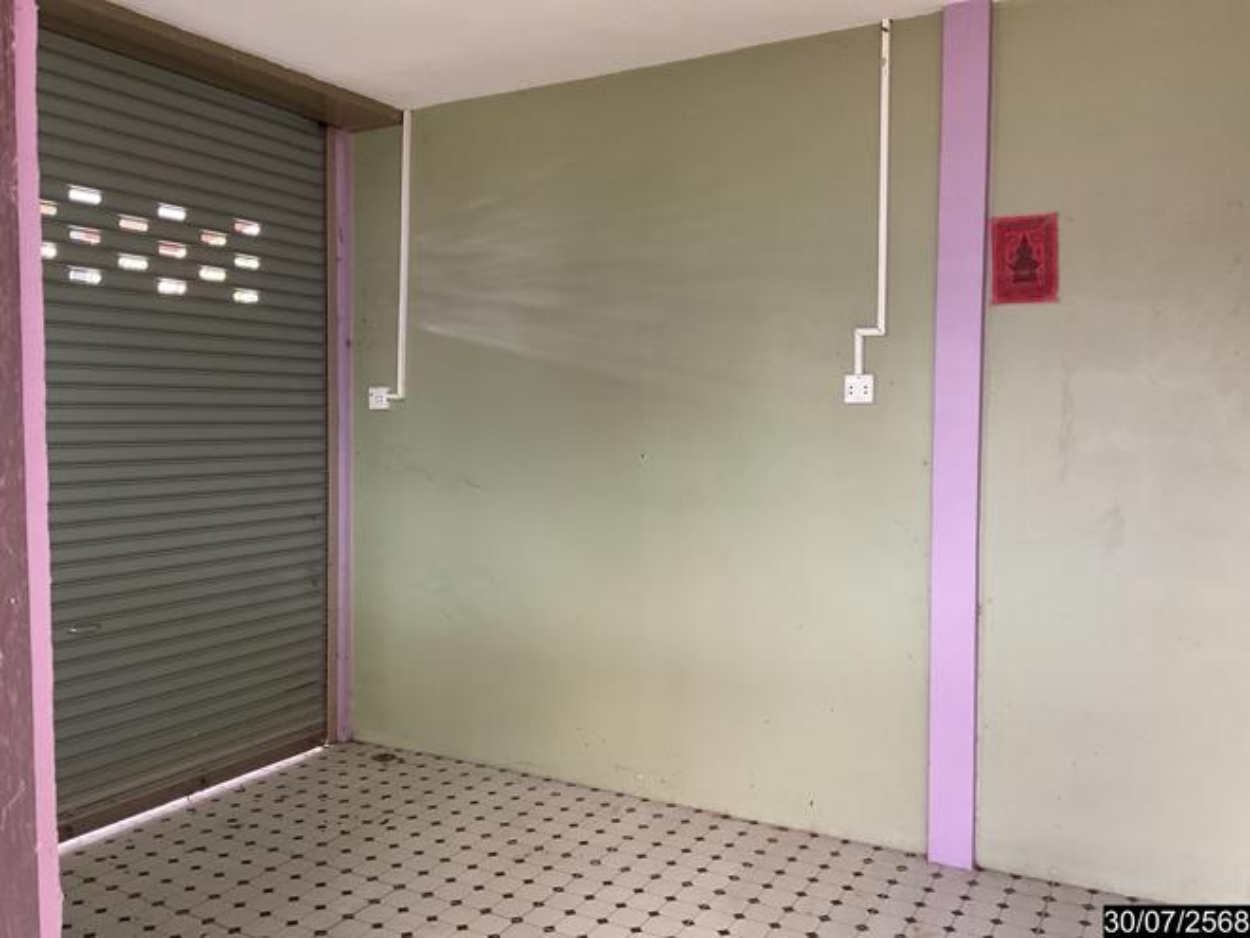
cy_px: 469
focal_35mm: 29
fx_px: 1047
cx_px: 625
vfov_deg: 48.2
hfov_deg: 61.7
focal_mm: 3
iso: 80
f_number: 1.8
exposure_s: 1/60
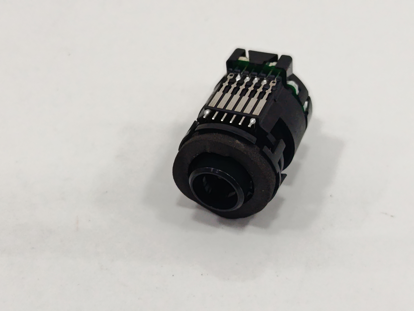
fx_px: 634
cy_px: 156
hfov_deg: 36.2
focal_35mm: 53
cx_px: 207
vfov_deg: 27.5
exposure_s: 1/100
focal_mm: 5.24
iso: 848
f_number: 1.7
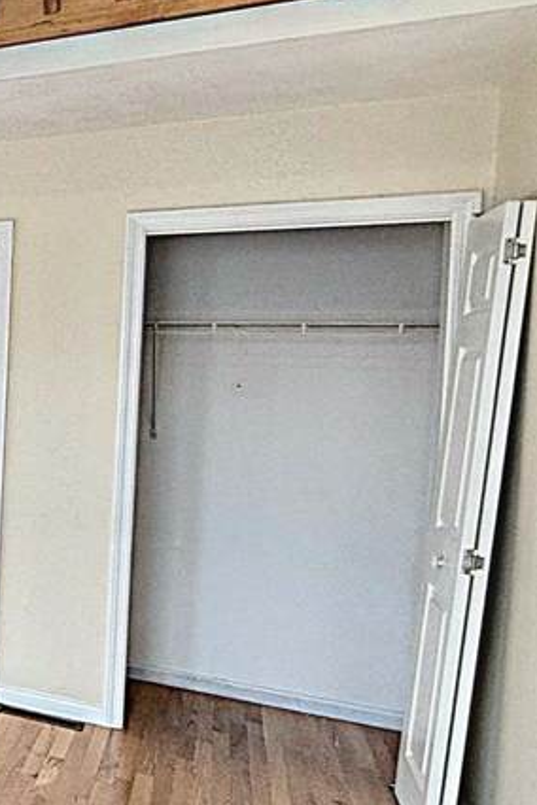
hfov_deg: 25.1
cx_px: -327
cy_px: 384
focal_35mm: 35
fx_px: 783
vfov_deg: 54.4
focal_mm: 2.22
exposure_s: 1/162
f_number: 2.2
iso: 50
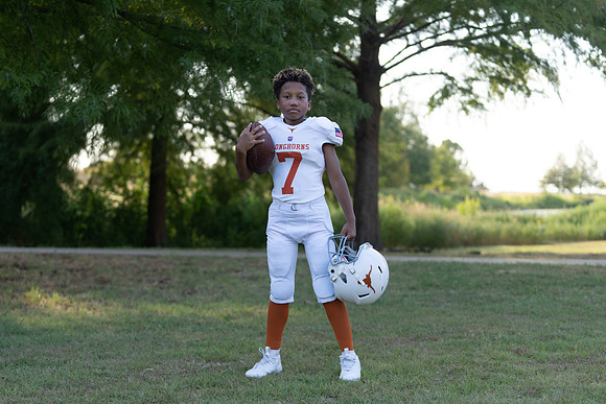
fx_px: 1209
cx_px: 303
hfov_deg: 28.1
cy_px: 202
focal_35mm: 72
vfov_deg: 19.0
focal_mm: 70
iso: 160
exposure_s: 1/400
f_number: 2.8
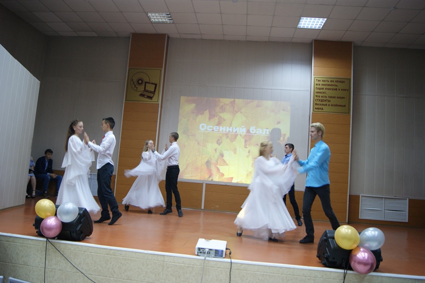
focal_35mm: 39
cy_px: 142
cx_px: 212
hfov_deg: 49.6
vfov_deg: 34.2
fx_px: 460
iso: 400
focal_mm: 26
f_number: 4.5
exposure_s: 1/15
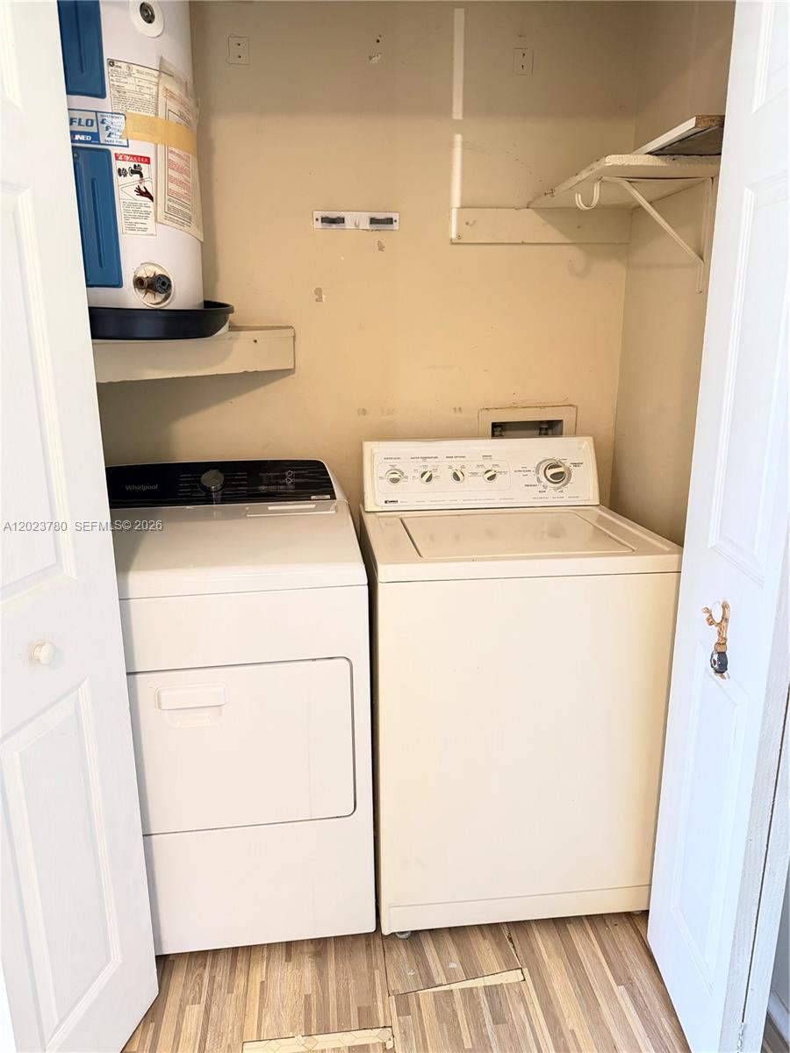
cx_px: 395
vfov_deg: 71.6
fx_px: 730
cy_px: 526
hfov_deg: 56.8
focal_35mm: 24
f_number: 1.78
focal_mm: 6.76
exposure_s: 1/60
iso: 640
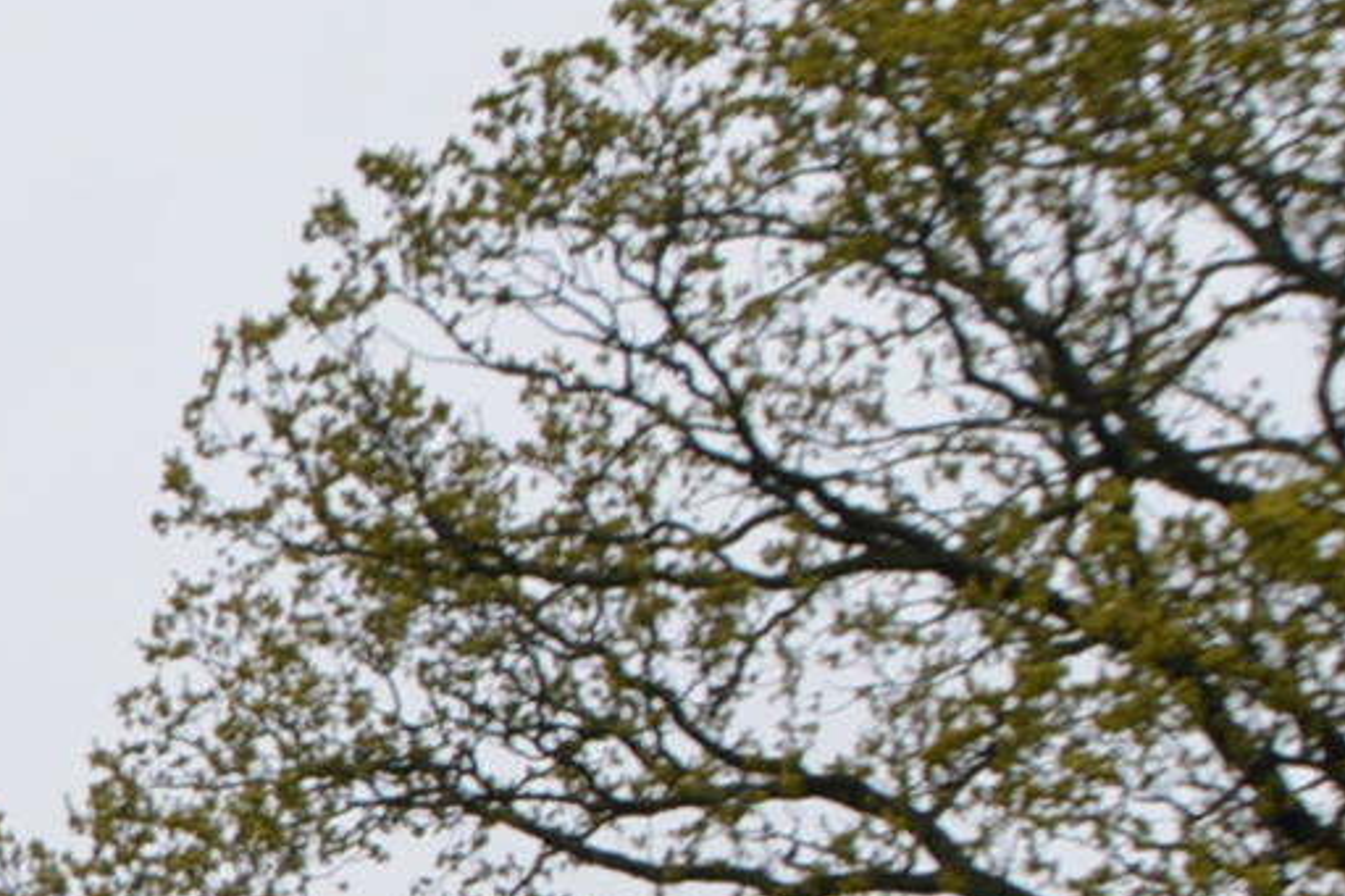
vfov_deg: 8.3
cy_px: 1642
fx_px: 5901
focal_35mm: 158
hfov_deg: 10.3
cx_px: -2398
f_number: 5.6
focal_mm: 18
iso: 140
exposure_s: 1/125
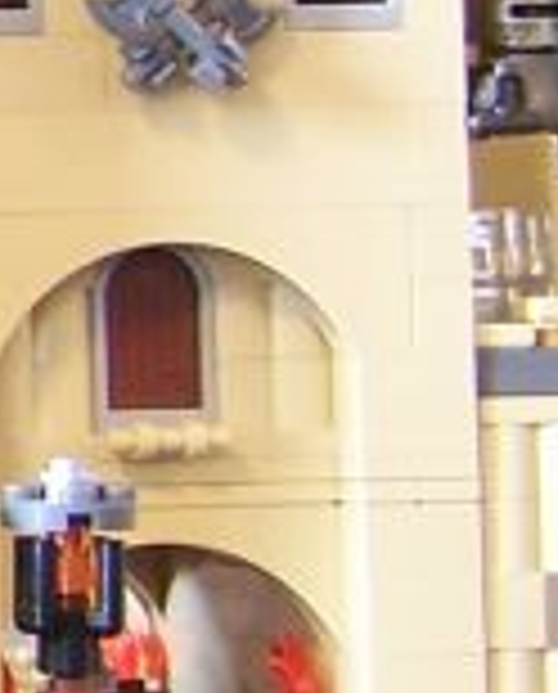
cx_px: -1336
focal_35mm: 246
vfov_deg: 7.8
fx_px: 5058
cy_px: -14
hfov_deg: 5.7
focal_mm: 6.3
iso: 80
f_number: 2.8
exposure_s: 1/3
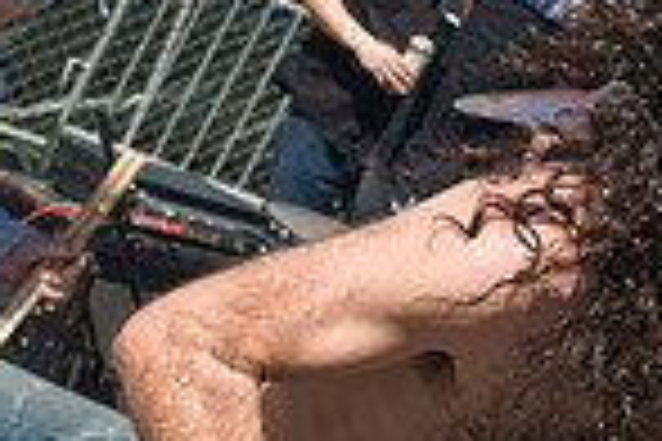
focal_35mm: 118
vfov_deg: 11.6
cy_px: 380
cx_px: 410
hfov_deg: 17.3
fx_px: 2170
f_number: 4
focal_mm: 20
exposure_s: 1/640
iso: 100
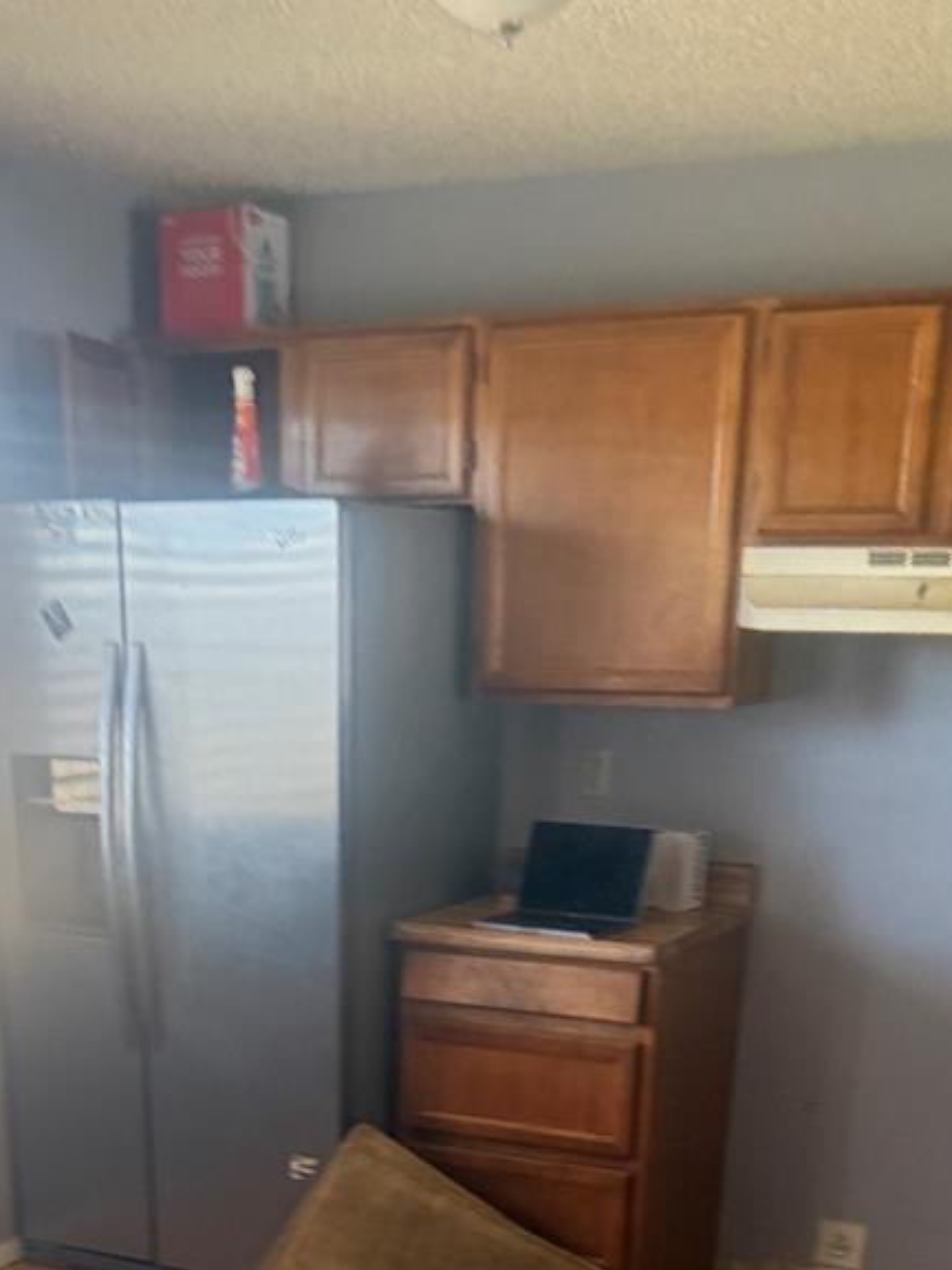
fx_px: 1833
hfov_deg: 29.0
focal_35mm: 50
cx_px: 388
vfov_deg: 34.5
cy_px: 1288
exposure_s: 1/60
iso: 400
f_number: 1.78
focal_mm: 6.76
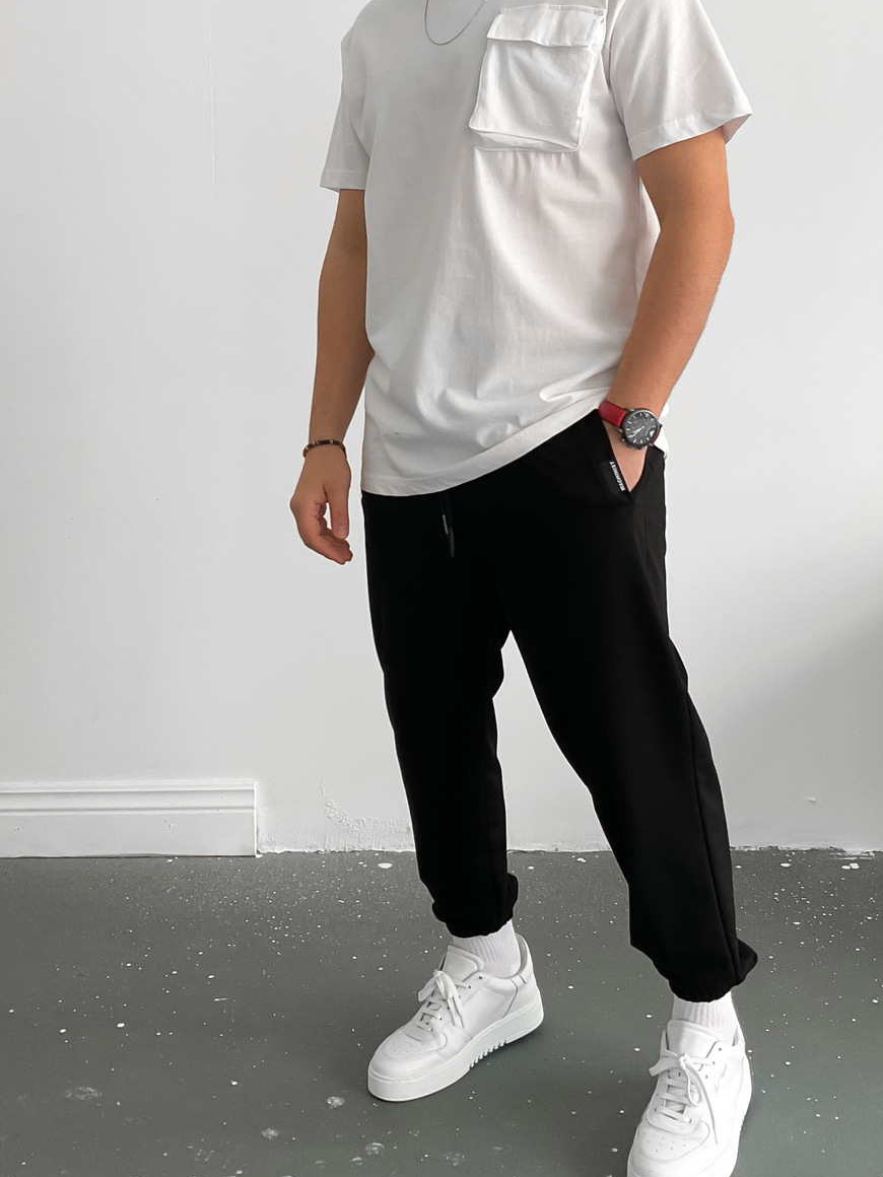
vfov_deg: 46.3
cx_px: 447
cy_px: 419
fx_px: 1360
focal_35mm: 40
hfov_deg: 36.0
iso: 64
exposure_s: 1/100
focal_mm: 3
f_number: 1.8
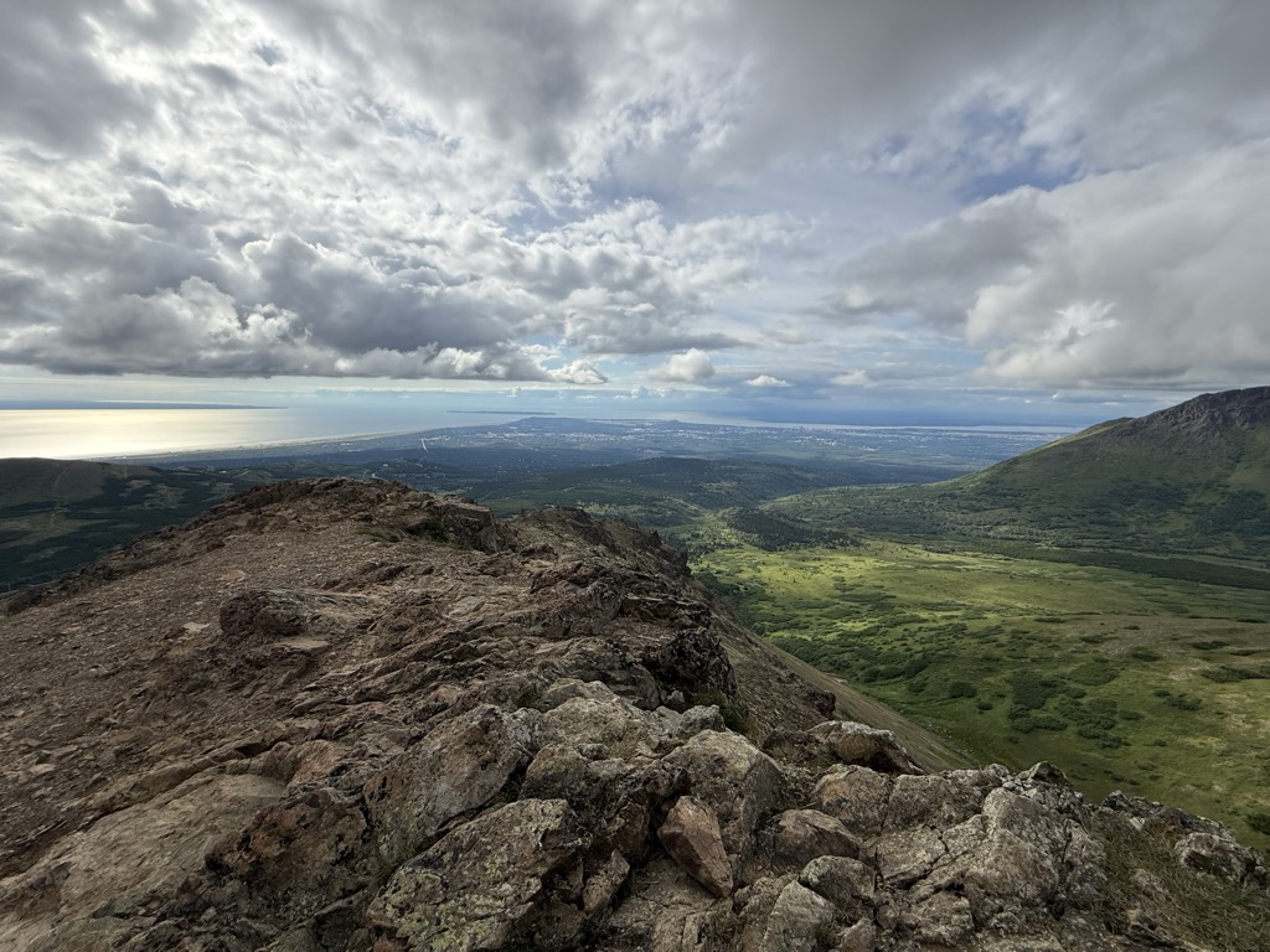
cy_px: 476
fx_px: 514
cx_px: 635
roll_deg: -0.9
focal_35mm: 14
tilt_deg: -8.4
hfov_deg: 102.1
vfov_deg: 85.7
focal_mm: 2.22
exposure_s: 1/2717
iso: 50
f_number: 2.2
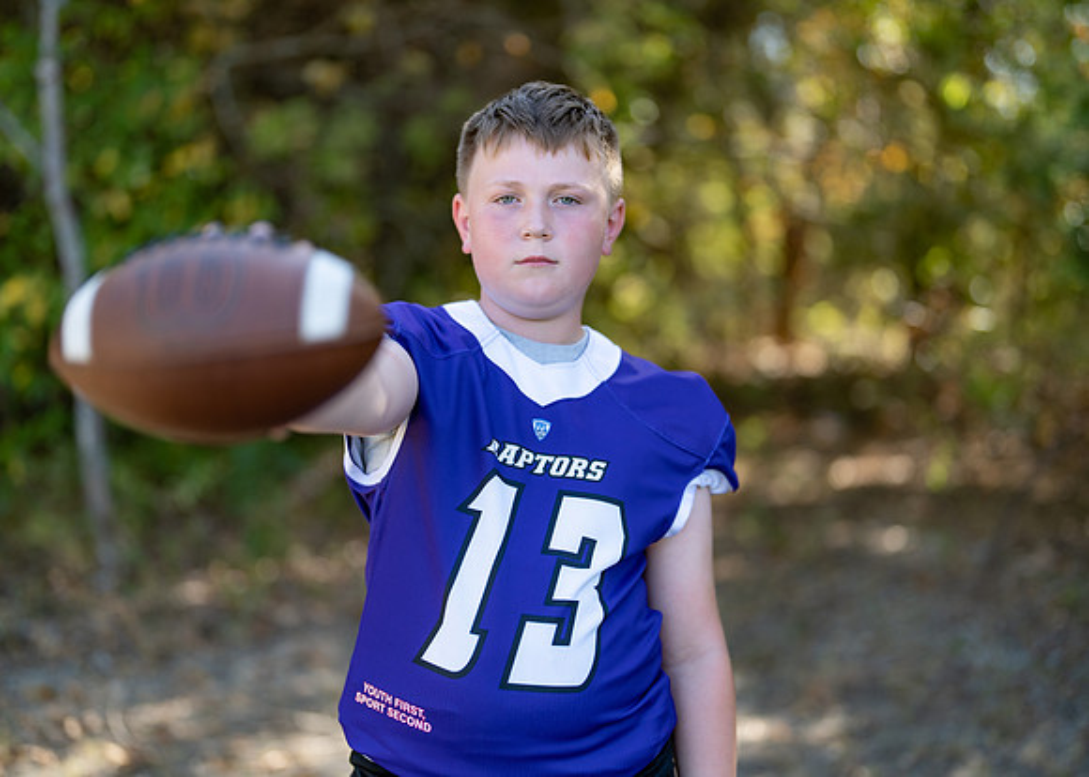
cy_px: 388
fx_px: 1620
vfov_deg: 27.0
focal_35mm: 52
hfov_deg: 37.2
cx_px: 544
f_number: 1.2
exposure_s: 1/1600
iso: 100
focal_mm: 50
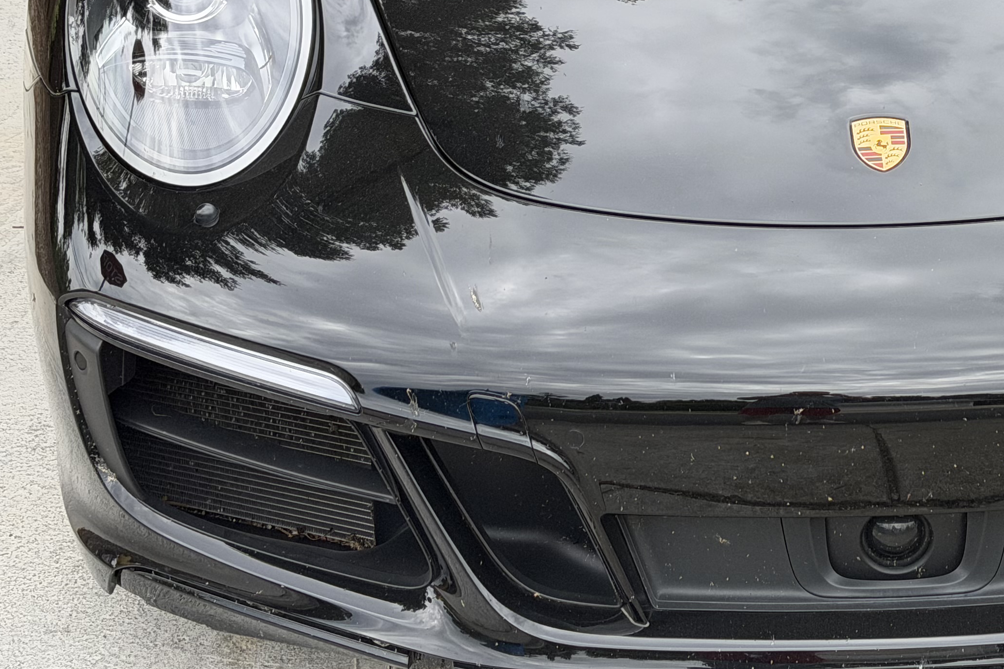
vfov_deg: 13.9
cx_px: 830
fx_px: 2705
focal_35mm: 97
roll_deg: +0.8
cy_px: -26
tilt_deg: -11.5
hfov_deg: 20.7
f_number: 1.78
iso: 64
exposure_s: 1/1167
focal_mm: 6.76
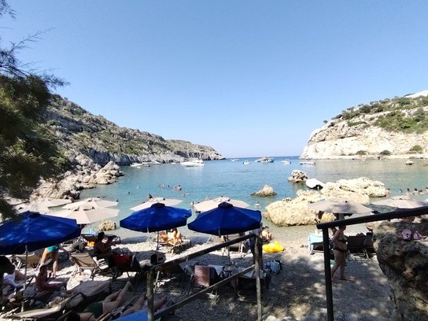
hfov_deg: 81.7
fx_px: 247
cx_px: 224
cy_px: 148
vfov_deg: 65.9
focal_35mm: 20
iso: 100
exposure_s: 1/1486
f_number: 2.2
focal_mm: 1.42
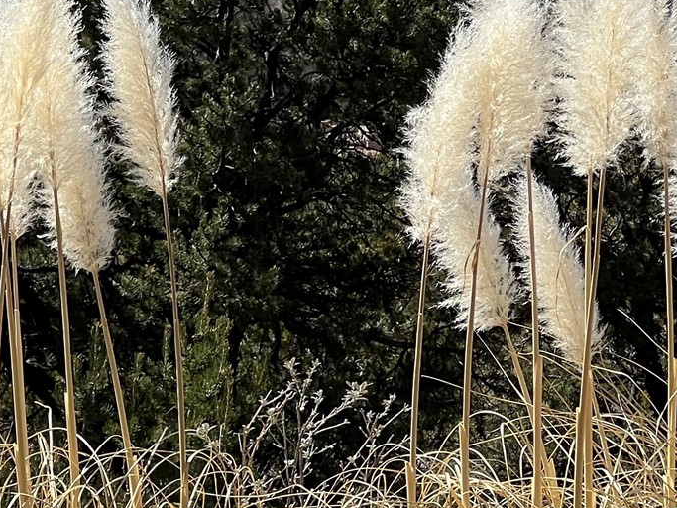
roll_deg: +0.1
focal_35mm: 231
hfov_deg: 8.6
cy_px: 177
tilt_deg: -7.2
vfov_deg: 6.4
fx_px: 4517
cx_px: 282
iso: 32
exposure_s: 1/763
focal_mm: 9
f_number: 2.8
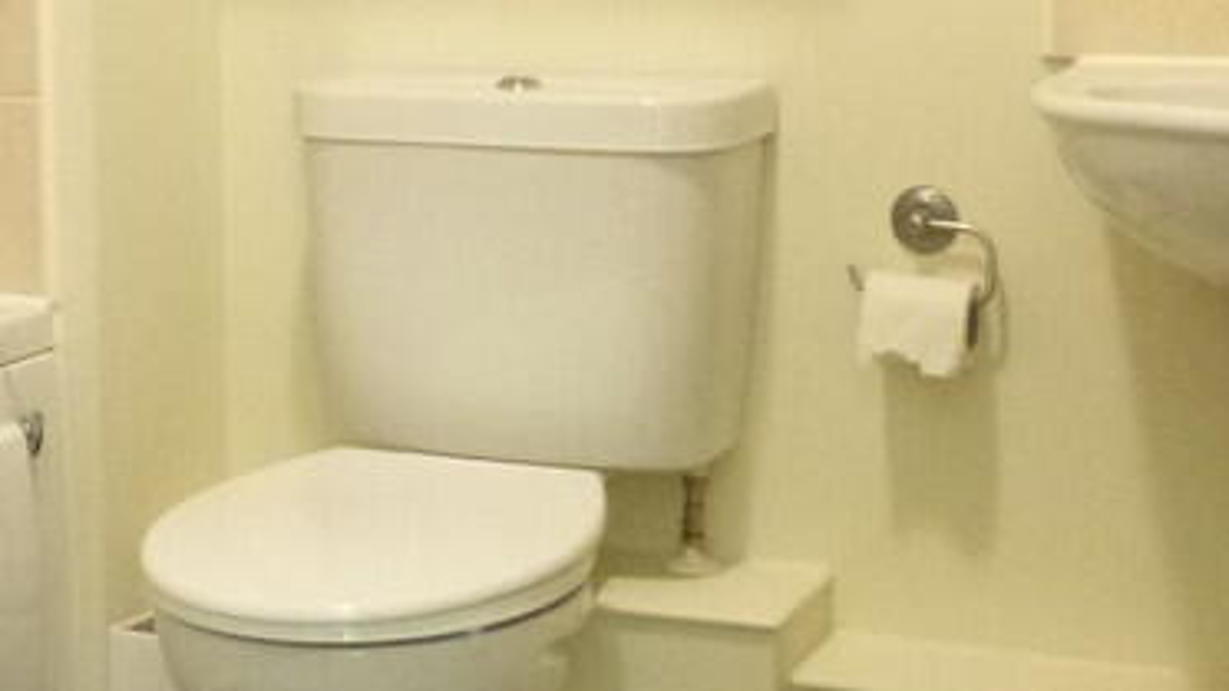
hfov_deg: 27.6
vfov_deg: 15.7
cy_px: -53
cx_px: 238
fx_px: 2443
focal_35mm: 75
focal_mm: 4.5
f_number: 2.8
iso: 800
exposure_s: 1/20
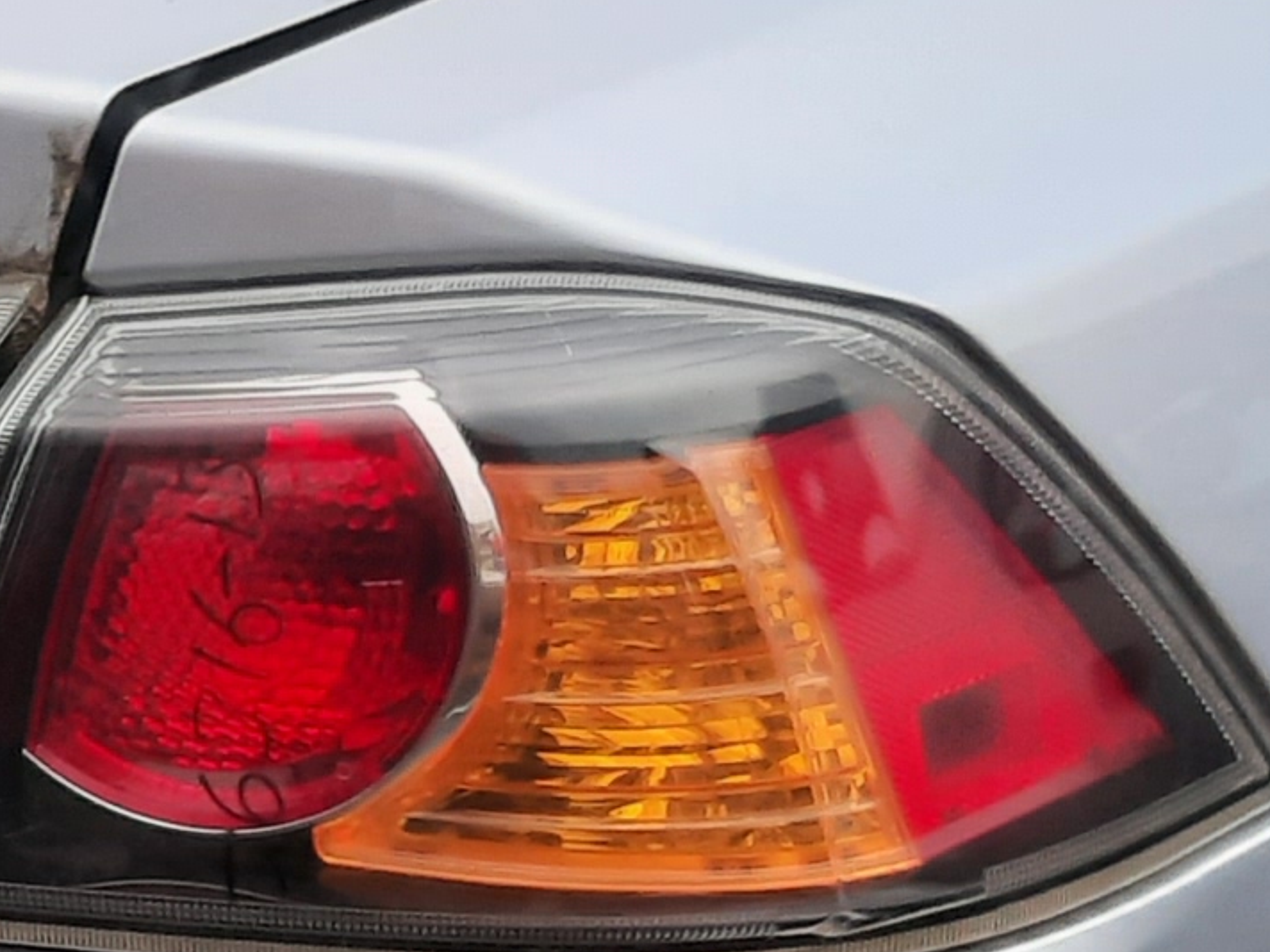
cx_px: -162
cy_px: 683
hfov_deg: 13.2
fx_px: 5356
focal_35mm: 146
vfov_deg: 10.1
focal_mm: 3.92
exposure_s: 1/139
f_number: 1.7
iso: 40
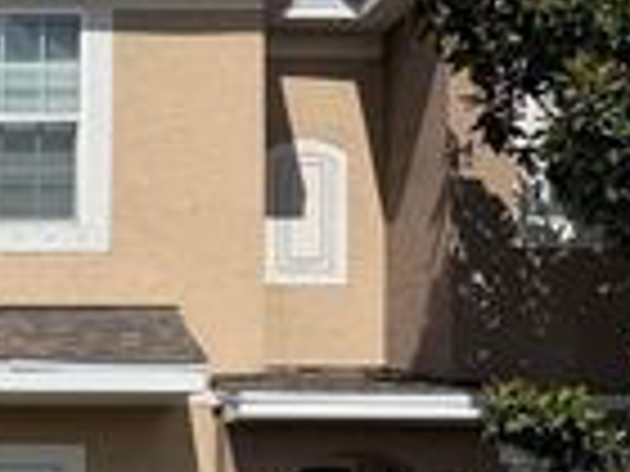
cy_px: 591
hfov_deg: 20.1
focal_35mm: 86
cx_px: -274
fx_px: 1565
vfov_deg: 16.4
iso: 80
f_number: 1.78
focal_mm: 6.76
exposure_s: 1/11905
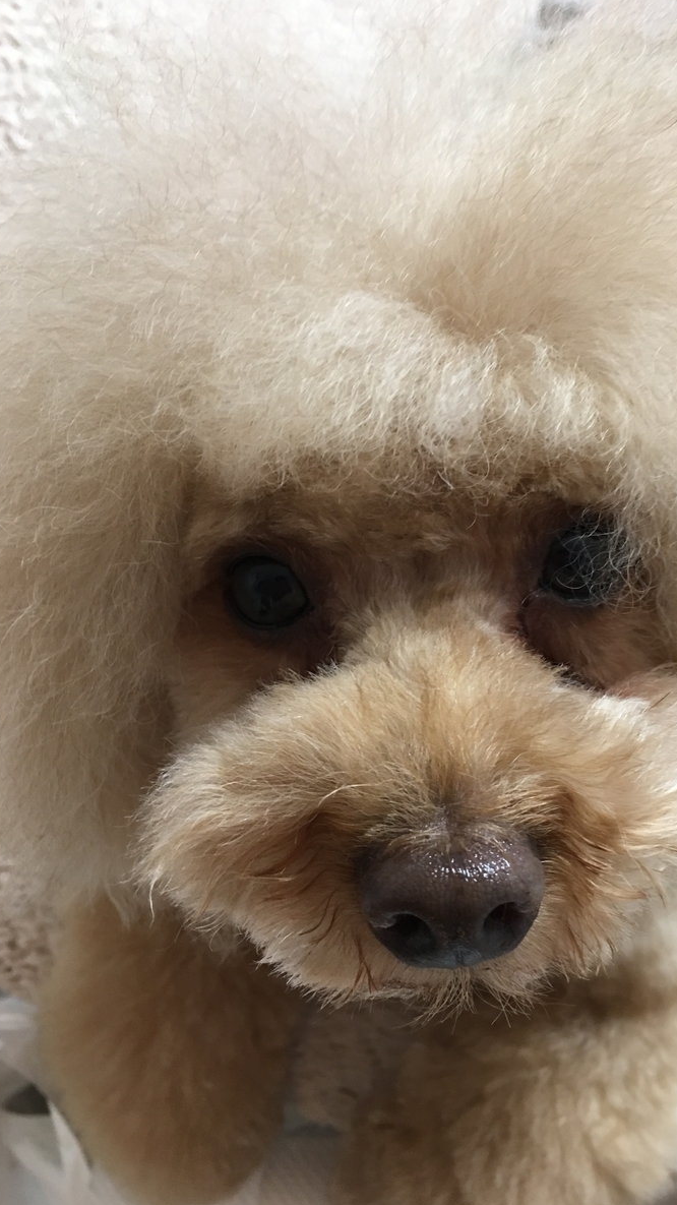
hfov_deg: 36.3
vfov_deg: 61.0
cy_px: 606
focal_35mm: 32
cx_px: 442
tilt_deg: -45.7
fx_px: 1022
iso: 80
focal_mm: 4.15
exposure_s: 1/15
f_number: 2.2
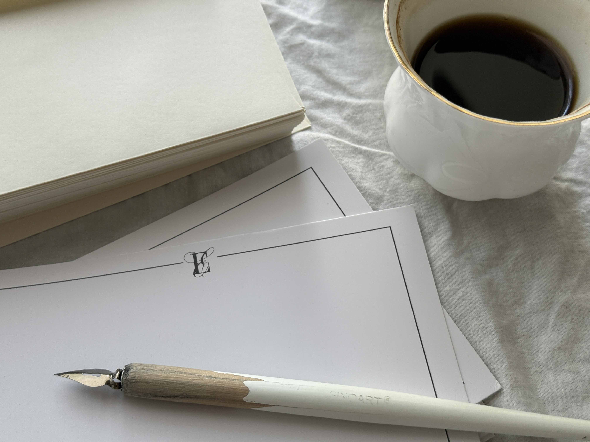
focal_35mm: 48
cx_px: 295
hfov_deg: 39.7
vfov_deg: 30.3
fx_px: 818
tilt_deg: -60.3
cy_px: 221
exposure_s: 1/60
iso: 100
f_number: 1.78
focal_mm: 6.76
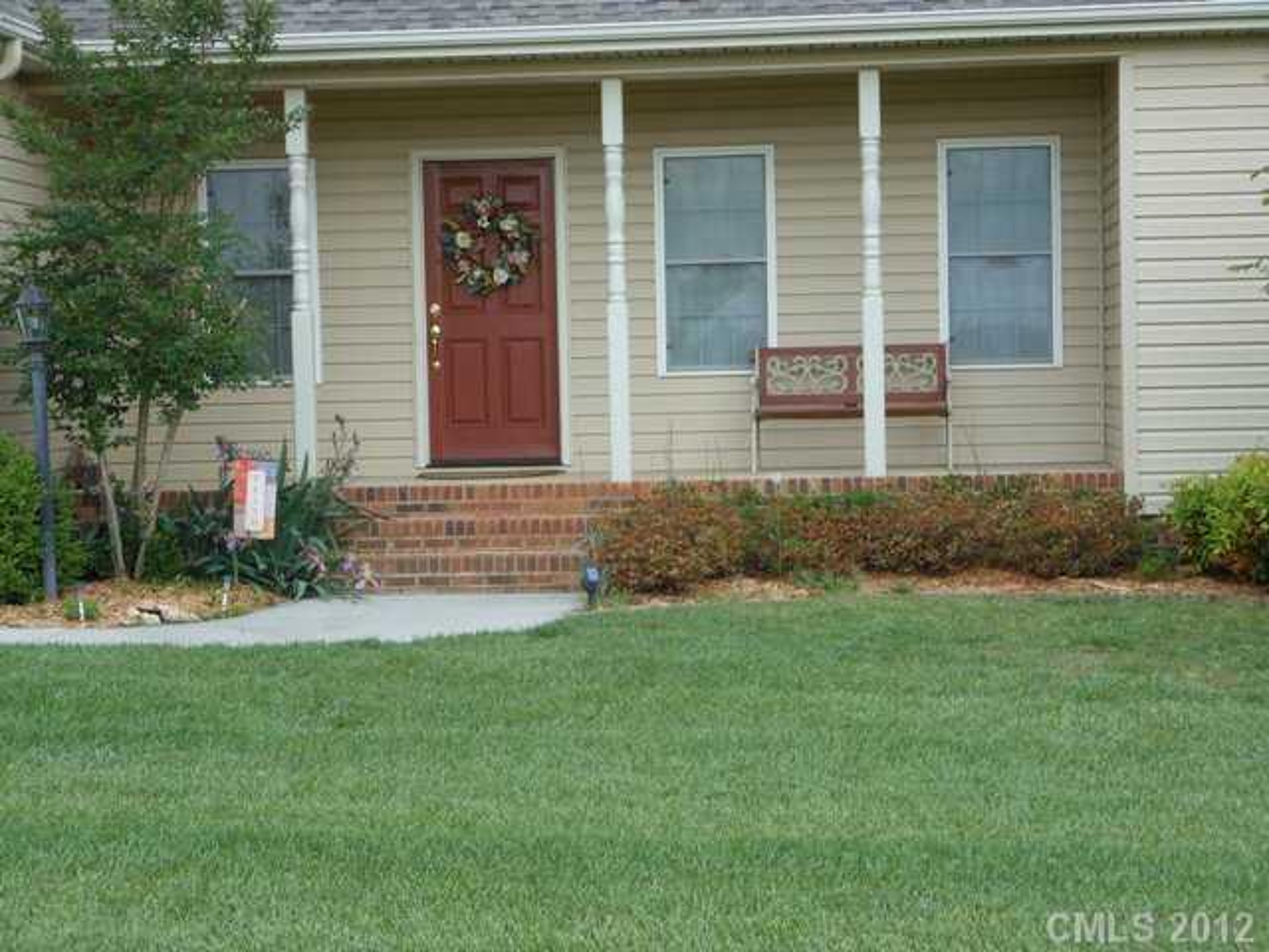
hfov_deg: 25.7
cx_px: 634
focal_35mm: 76
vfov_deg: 19.4
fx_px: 2786
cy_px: 476
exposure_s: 1/200
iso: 80
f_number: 4.4
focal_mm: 13.6
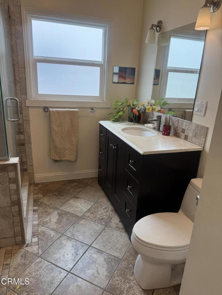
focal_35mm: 24
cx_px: 111
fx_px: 205
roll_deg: -2.8
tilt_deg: -18.9
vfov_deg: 71.6
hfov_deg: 56.8
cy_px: 148
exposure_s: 1/151
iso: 100
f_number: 1.78
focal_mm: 6.76
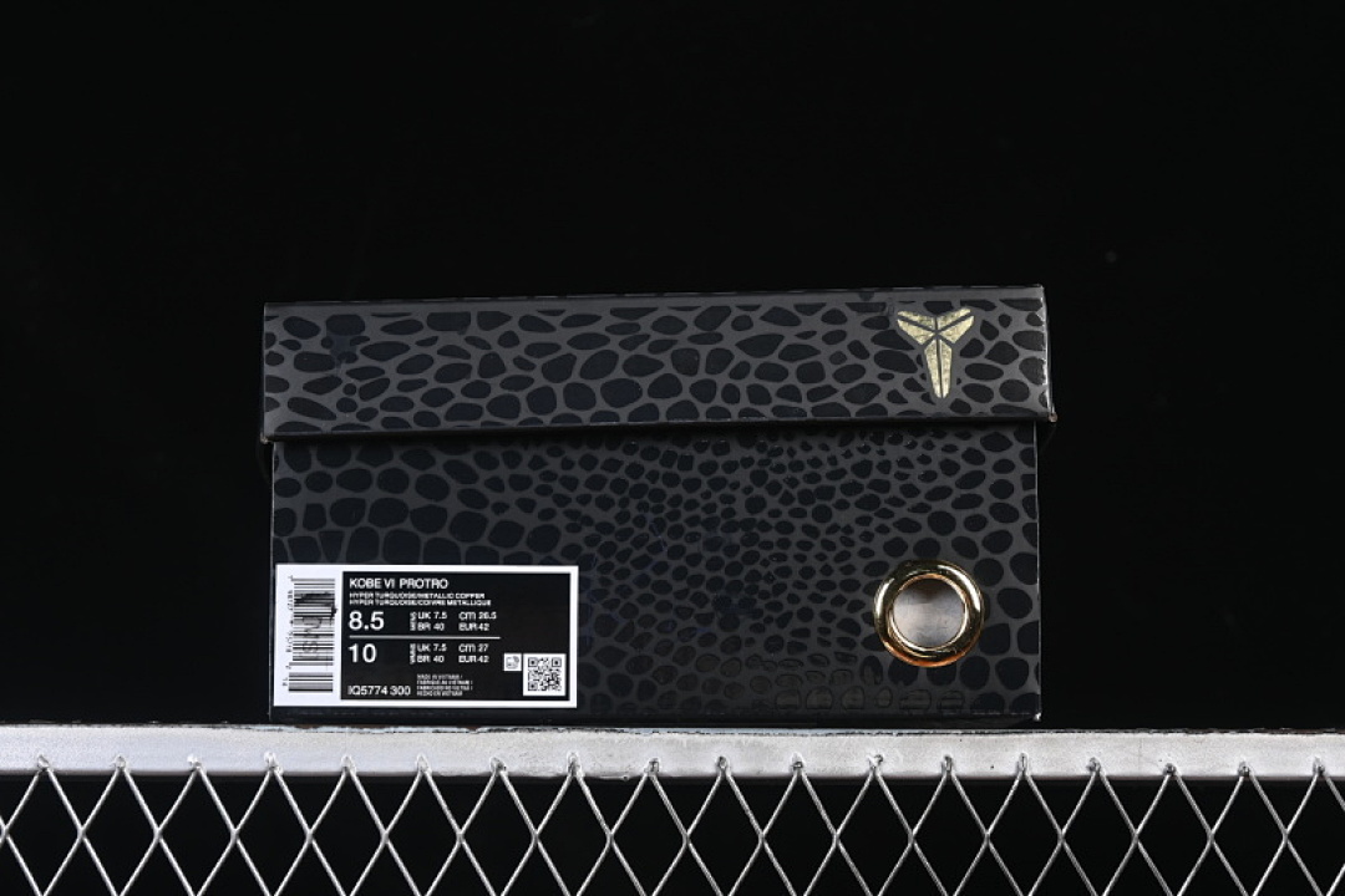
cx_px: 672
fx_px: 2802
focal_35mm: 75
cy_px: 448
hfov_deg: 27.0
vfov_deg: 18.2
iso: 160
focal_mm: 50
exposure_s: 1/60
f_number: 6.3
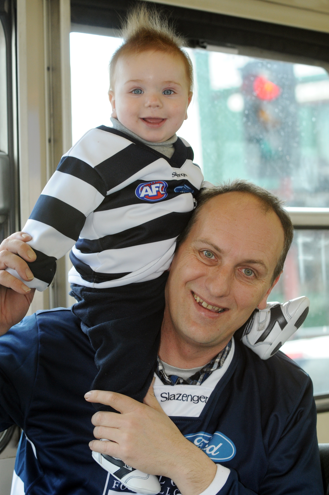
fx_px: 1636
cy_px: 246
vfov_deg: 17.2
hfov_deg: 11.5
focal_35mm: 119
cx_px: 154
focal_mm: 70
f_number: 4.5
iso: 400
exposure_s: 1/125
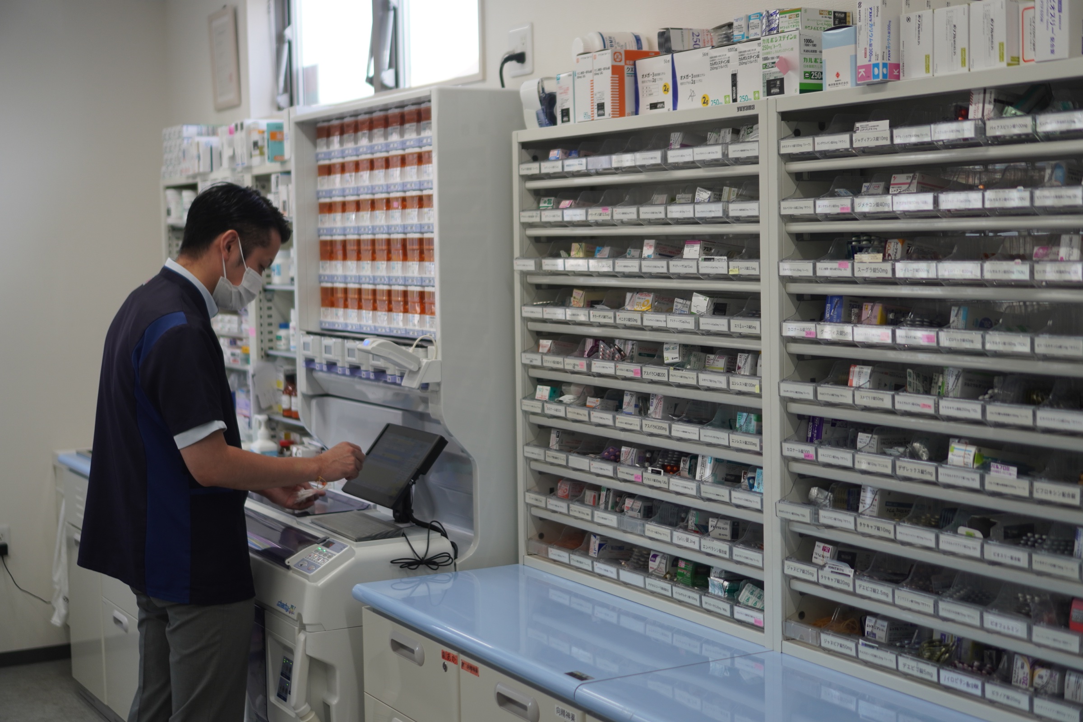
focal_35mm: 52
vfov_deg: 25.8
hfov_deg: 37.9
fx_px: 1579
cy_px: 361
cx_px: 542
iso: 100
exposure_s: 1/400
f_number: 1.8
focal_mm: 35
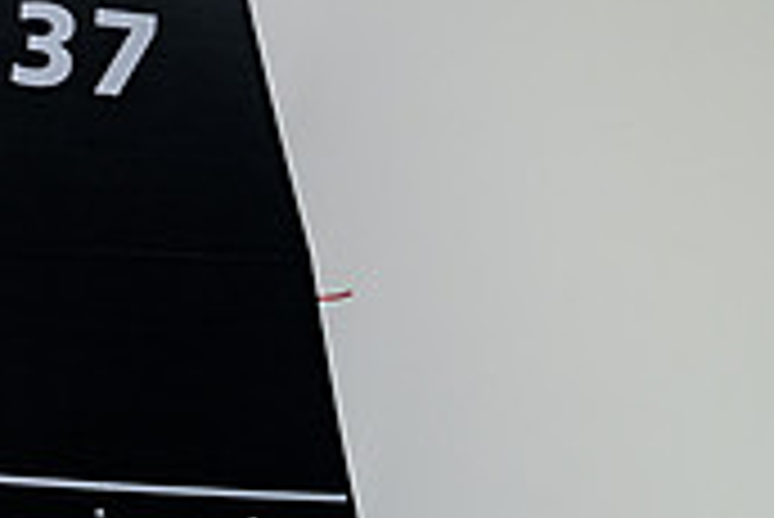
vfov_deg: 1.7
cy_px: 902
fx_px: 17730
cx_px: -159
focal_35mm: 824
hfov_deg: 2.5
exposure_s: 1/1250
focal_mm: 200
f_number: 6.3
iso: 250
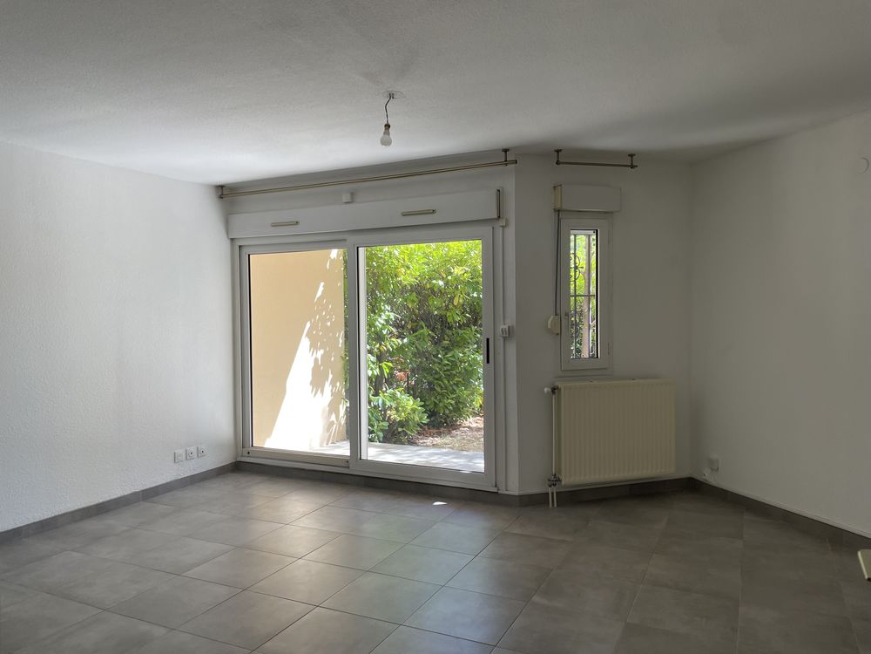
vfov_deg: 53.1
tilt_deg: -1.0
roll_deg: +0.7
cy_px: 327
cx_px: 436
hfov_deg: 67.3
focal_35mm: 26
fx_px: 654
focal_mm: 4.2
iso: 32
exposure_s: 1/212
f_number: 1.6
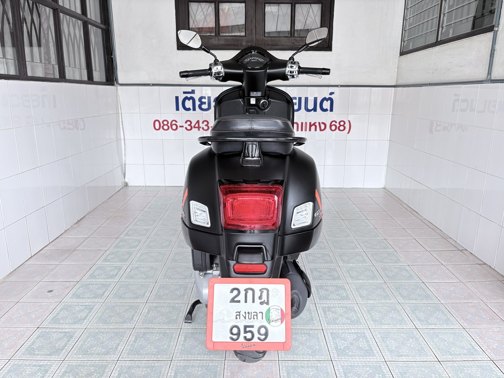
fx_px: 379
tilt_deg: -14.7
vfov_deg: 53.1
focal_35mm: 26
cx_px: 252
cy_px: 189
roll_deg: +0.2
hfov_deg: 67.3
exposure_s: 1/102
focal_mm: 5.96
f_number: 1.6
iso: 125
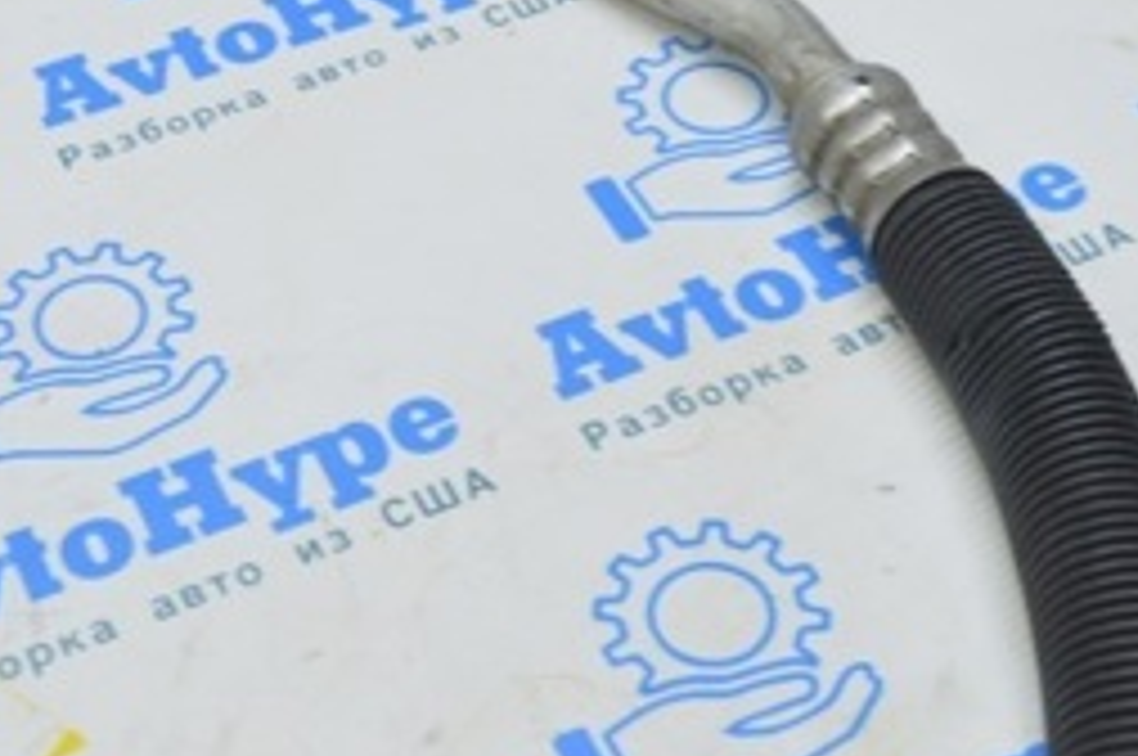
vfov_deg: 14.5
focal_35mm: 91
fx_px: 2873
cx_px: 355
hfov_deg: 22.3
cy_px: -151
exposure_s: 1/20
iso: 400
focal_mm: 24
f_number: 5.6
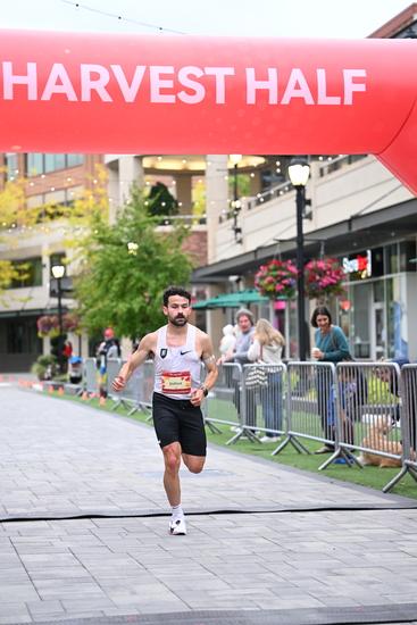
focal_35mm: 79
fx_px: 1372
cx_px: 208
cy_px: 312
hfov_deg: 17.3
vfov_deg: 25.7
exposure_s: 1/800
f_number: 2.8
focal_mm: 79
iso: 1600
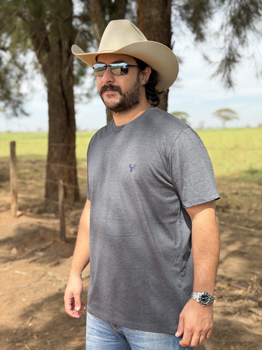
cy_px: 175
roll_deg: +1.5
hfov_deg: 30.3
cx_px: 131
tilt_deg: -4.3
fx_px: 484
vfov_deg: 39.7
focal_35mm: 48
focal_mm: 6.76
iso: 80
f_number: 1.78
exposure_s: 1/2415
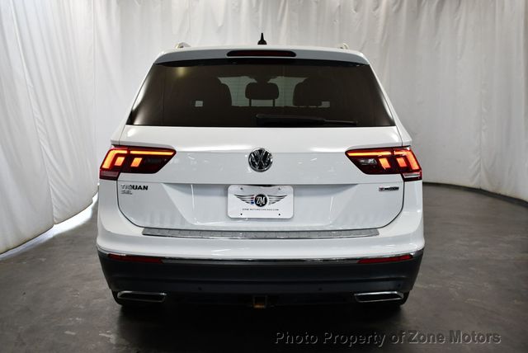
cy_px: 176
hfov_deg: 48.4
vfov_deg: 33.5
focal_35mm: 40
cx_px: 264
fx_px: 587
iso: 800
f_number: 3.5
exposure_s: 1/250
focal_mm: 20
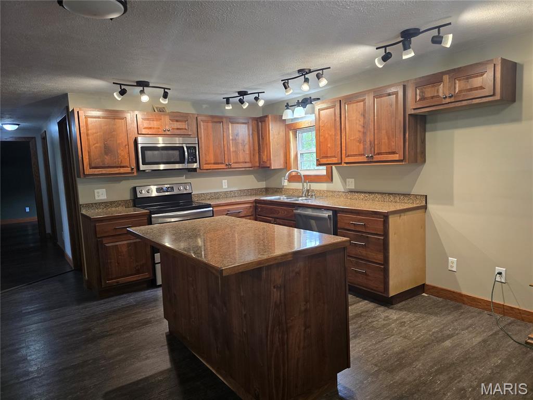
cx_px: 266
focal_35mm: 23
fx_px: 354
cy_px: 200
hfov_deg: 73.9
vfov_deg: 58.9
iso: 320
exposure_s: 1/120
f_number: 1.7
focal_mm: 6.3
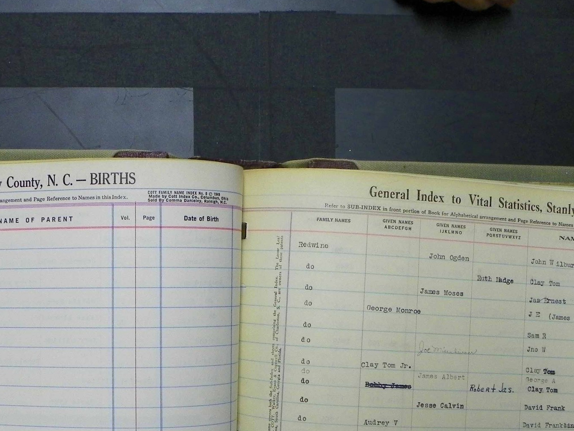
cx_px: 232
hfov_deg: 35.4
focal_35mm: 54
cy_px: 269
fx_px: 895
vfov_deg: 26.9
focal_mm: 4.6
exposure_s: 1/30
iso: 100
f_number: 2.8
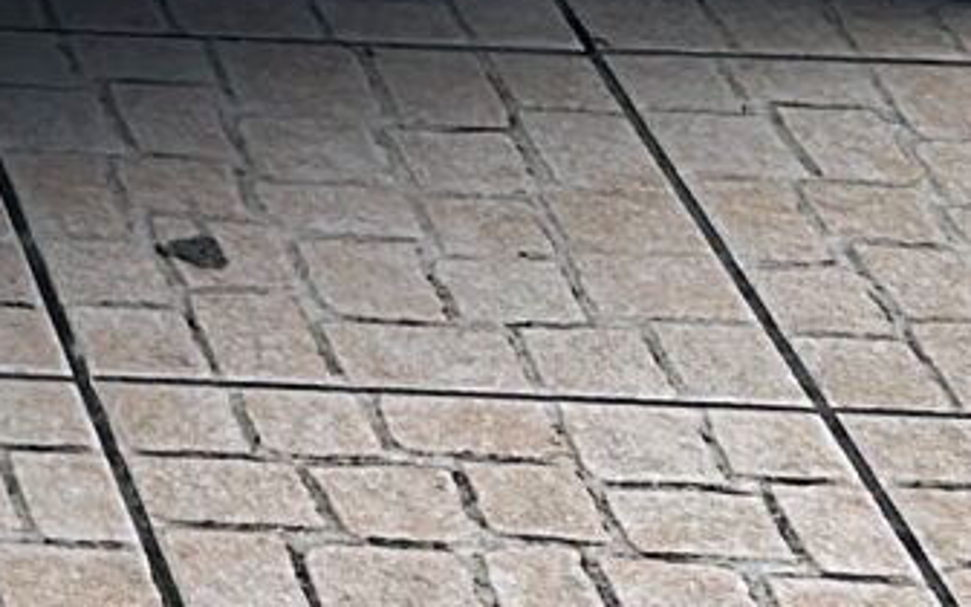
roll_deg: -0.1
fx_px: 5134
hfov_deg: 9.3
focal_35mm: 194
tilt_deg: -15.6
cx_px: -1558
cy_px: -1150
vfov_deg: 6.3
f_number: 1.78
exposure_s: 1/2075
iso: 57
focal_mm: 6.86
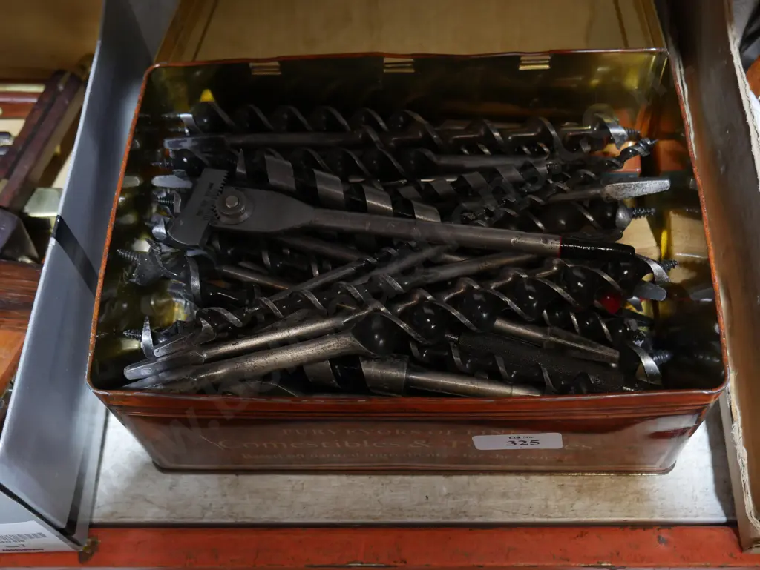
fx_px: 879
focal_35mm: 40
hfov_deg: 46.8
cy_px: 285
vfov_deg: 36.0
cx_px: 380
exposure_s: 1/60
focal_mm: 20
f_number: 4.5
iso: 1250
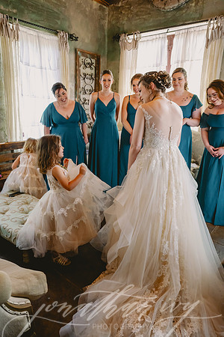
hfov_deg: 53.1
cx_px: 112
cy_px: 168
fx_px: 224
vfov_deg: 73.7
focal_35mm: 24
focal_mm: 24
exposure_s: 1/250
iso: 3200
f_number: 3.5
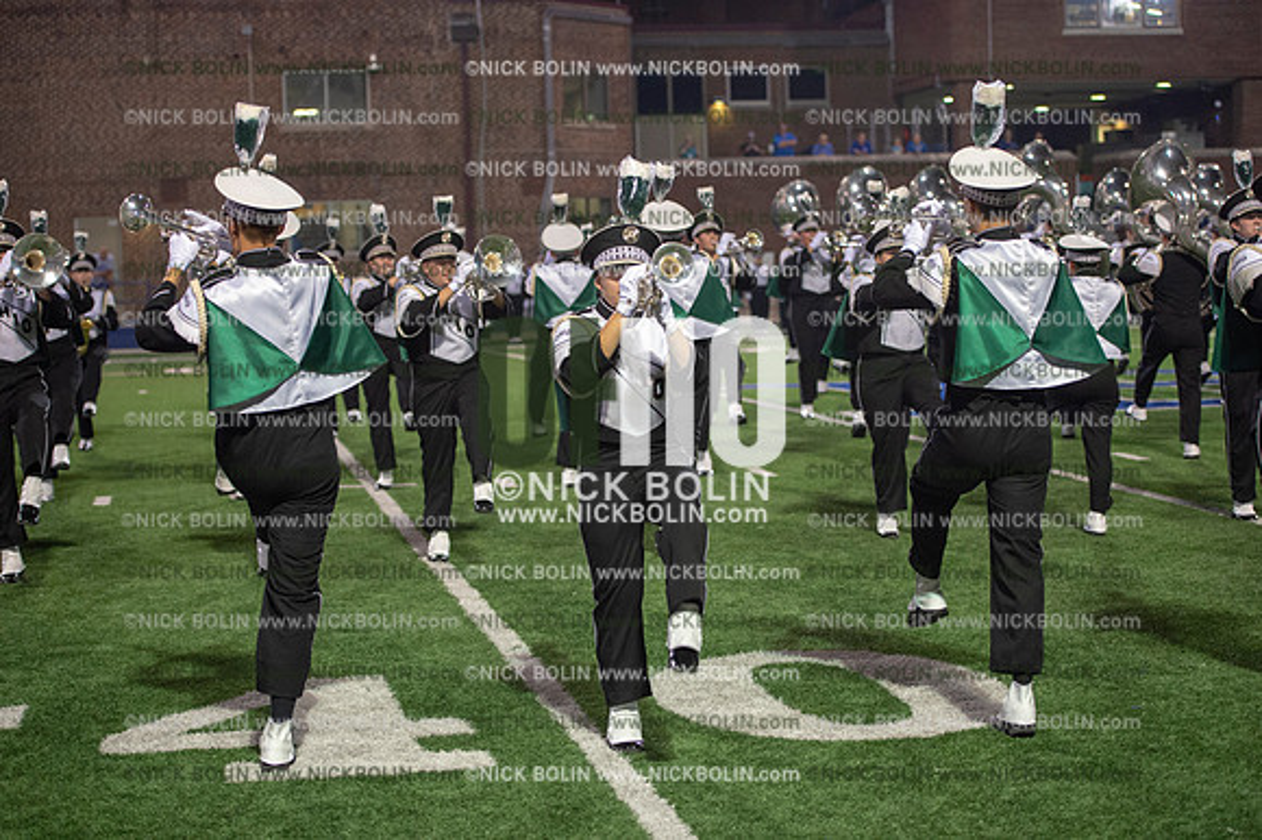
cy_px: 420
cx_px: 631
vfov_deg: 19.4
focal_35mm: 70
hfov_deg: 28.9
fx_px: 2452
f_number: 2.8
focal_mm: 70
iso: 4000
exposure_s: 1/400
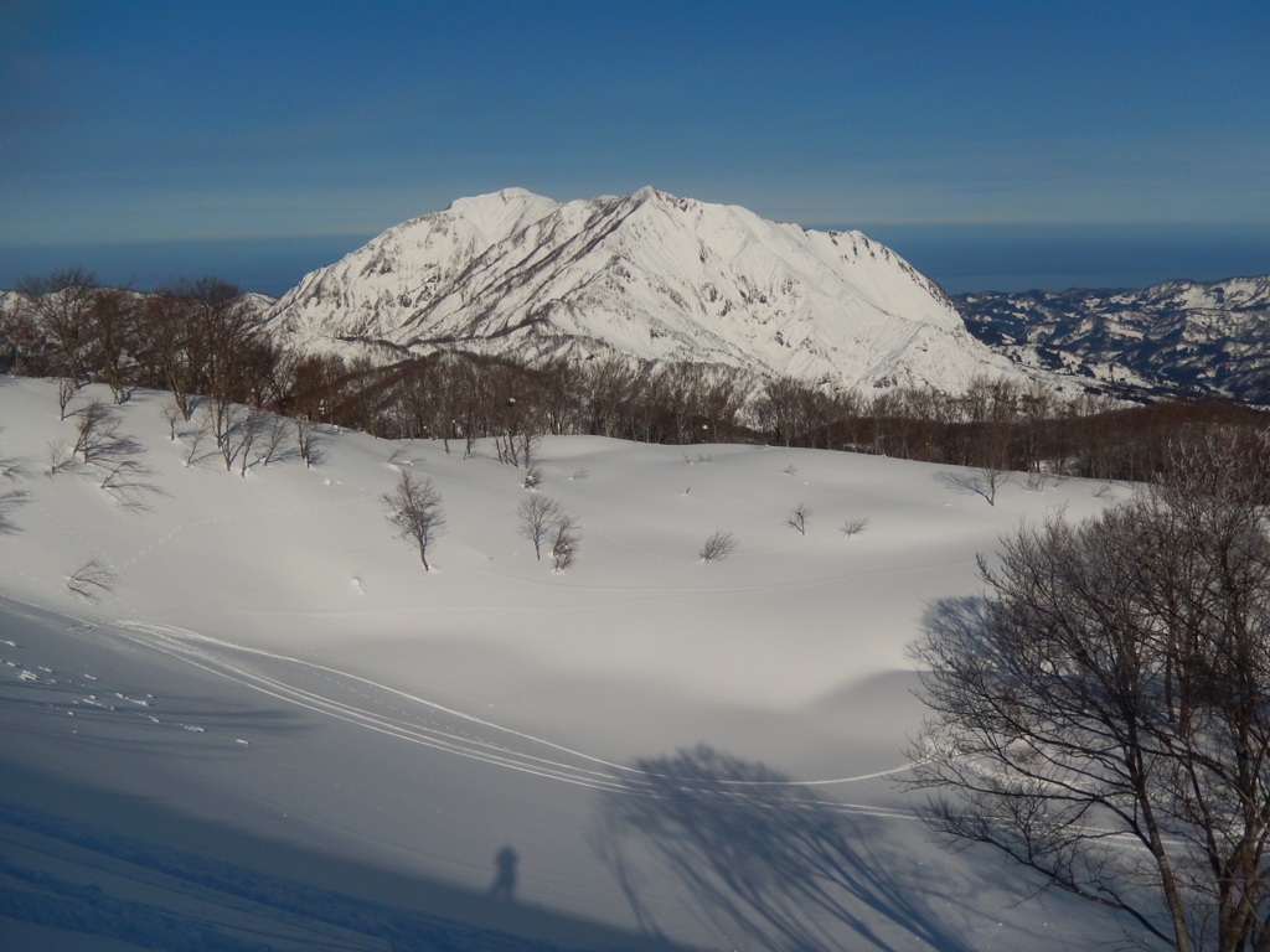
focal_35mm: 32
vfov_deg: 44.2
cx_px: 635
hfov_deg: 56.8
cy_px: 476
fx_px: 1174
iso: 125
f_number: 7.6
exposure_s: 1/1500
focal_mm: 5.7
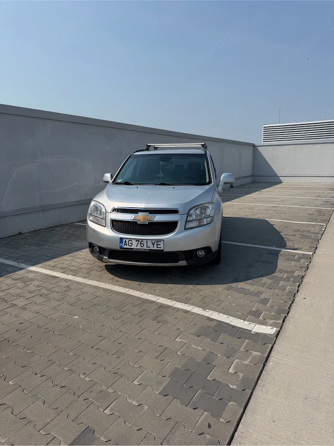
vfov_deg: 71.6
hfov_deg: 56.8
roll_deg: +0.7
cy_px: 223
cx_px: 167
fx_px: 309
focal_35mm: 24
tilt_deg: -10.5
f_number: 1.78
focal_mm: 6.76
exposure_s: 1/7353
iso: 80
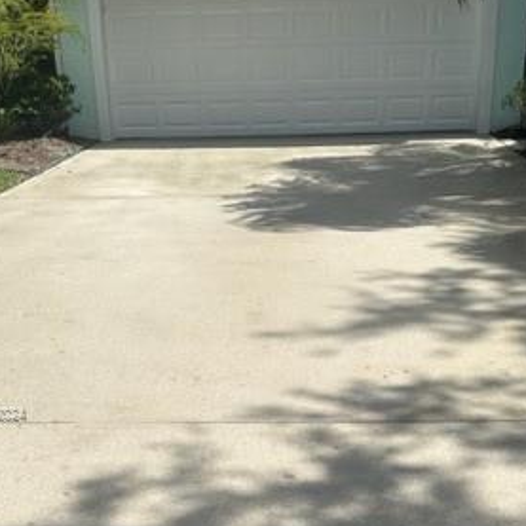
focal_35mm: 49
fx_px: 842
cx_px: 262
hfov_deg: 34.7
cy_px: 414
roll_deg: +2.4
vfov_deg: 33.7
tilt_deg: -25.2
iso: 80
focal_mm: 6.86
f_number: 1.78
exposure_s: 1/6623
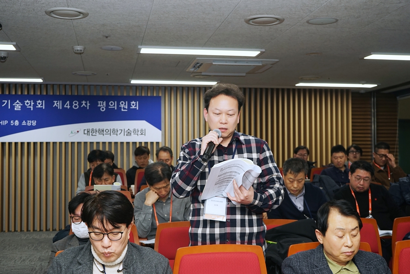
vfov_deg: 28.1
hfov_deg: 41.1
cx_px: 205
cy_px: 137
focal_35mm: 48
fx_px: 547
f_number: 6.3
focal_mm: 48
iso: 400
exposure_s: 1/80
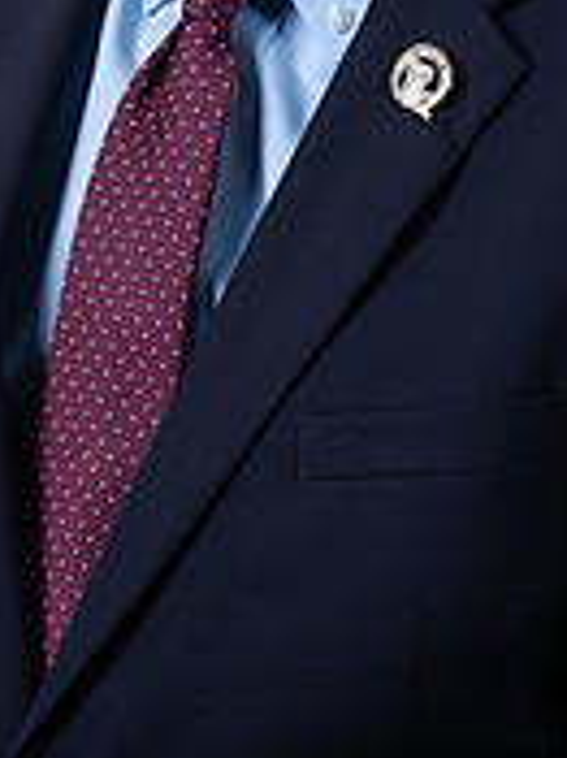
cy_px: -35
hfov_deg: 4.7
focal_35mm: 316
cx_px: 394
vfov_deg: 6.3
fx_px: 6910
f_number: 7.1
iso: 200
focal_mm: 128
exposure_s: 1/100
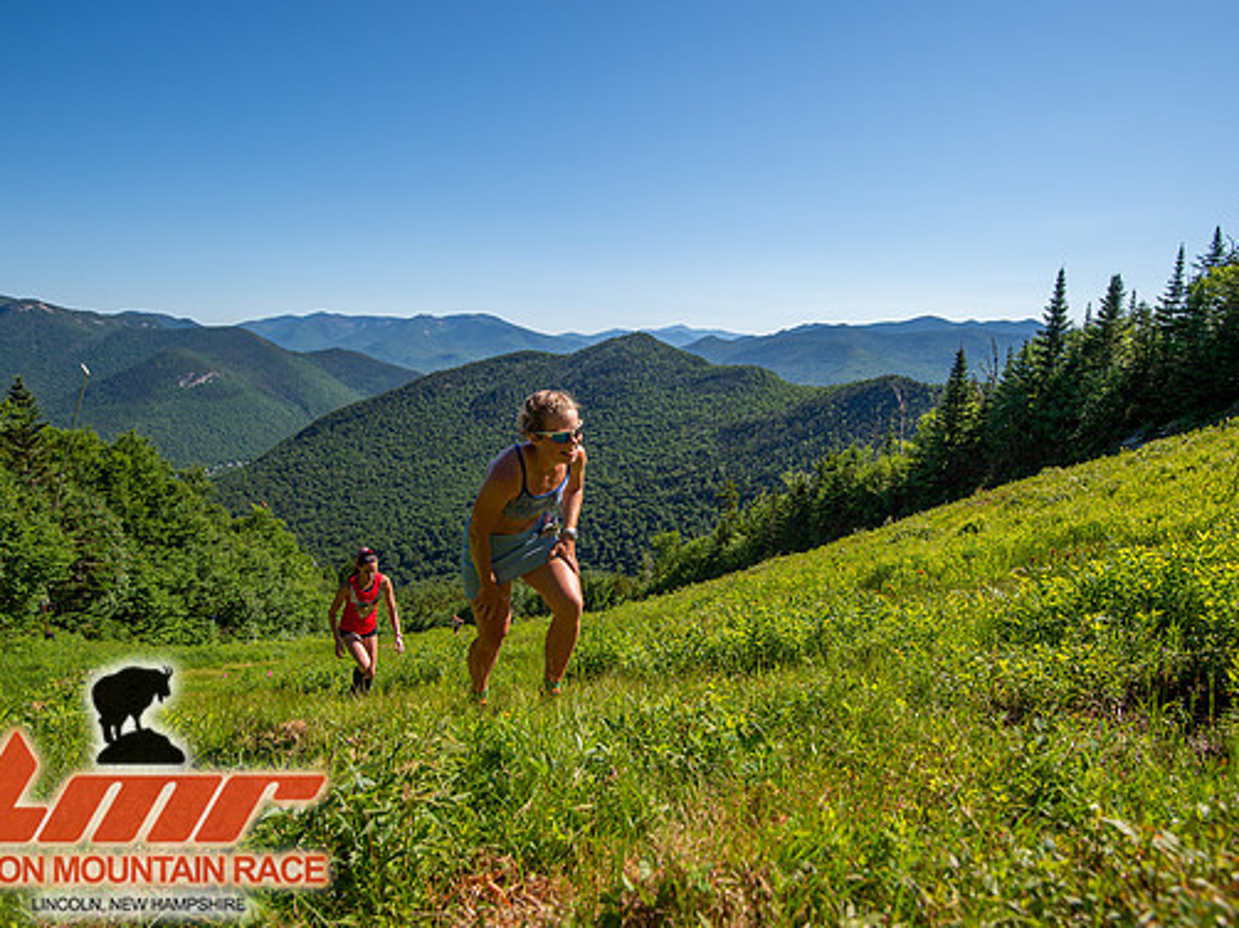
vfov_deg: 65.9
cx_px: 624
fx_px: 716
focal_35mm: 20
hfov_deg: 81.8
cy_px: 469
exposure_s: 1/640
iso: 100
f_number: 5
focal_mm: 18
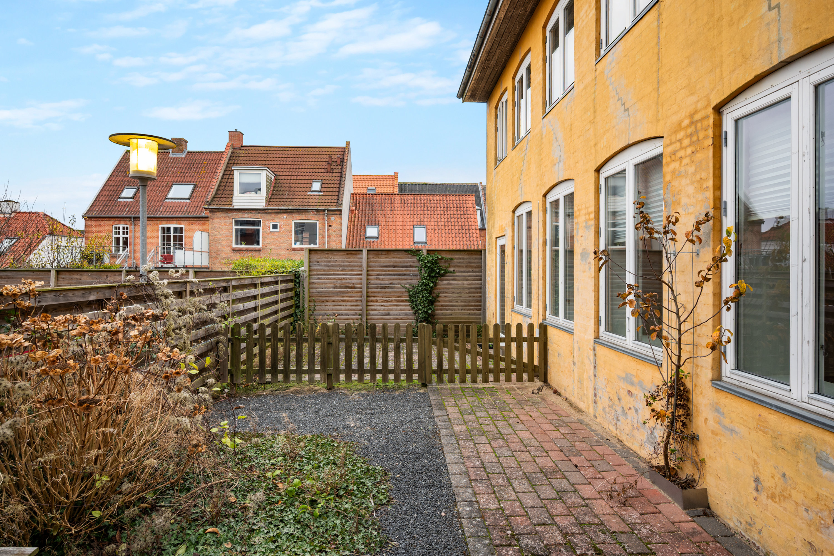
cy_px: 278
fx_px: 475
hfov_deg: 82.6
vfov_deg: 60.7
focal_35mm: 20
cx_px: 417
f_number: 8
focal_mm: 20.5
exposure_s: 1/10
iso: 200
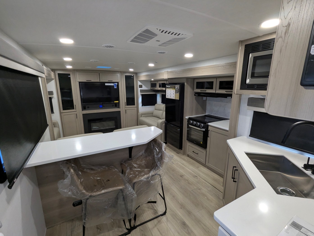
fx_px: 145
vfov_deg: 78.2
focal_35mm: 16
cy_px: 118
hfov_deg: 94.4
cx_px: 157
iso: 178
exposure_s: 1/69.5
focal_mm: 2.35
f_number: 2.2
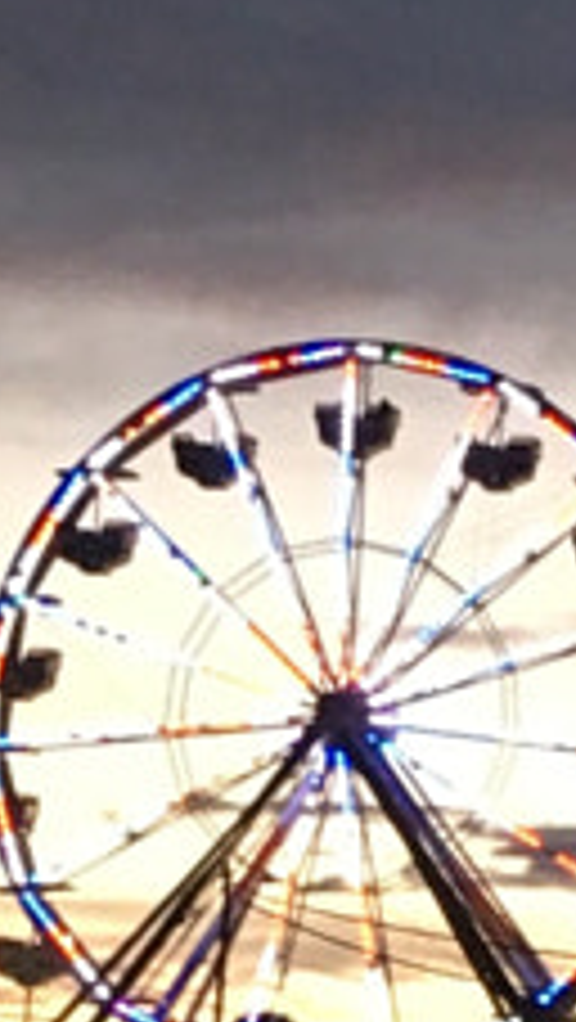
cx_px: 72
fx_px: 6044
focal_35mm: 223
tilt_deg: +0.3
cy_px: 1207
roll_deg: -1.2
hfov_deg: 5.4
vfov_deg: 9.5
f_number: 2.2
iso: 100
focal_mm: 4.15
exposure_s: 1/30
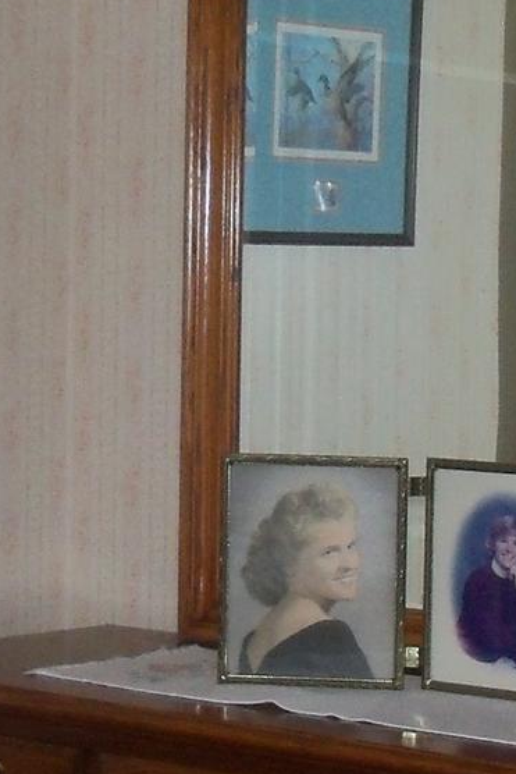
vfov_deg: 15.3
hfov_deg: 10.2
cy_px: 490
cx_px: 520
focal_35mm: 134
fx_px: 2879
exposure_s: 1/30
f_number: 3.5
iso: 200
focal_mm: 6.2
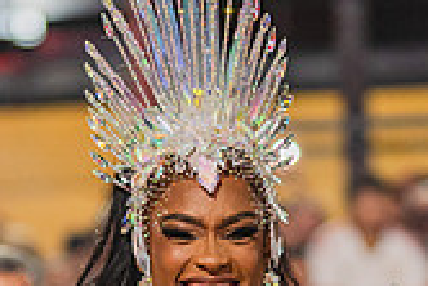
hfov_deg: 10.1
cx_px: 297
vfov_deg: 6.7
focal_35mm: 203
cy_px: 435
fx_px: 2415
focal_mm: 50
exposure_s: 1/1000
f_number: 1.2
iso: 1600
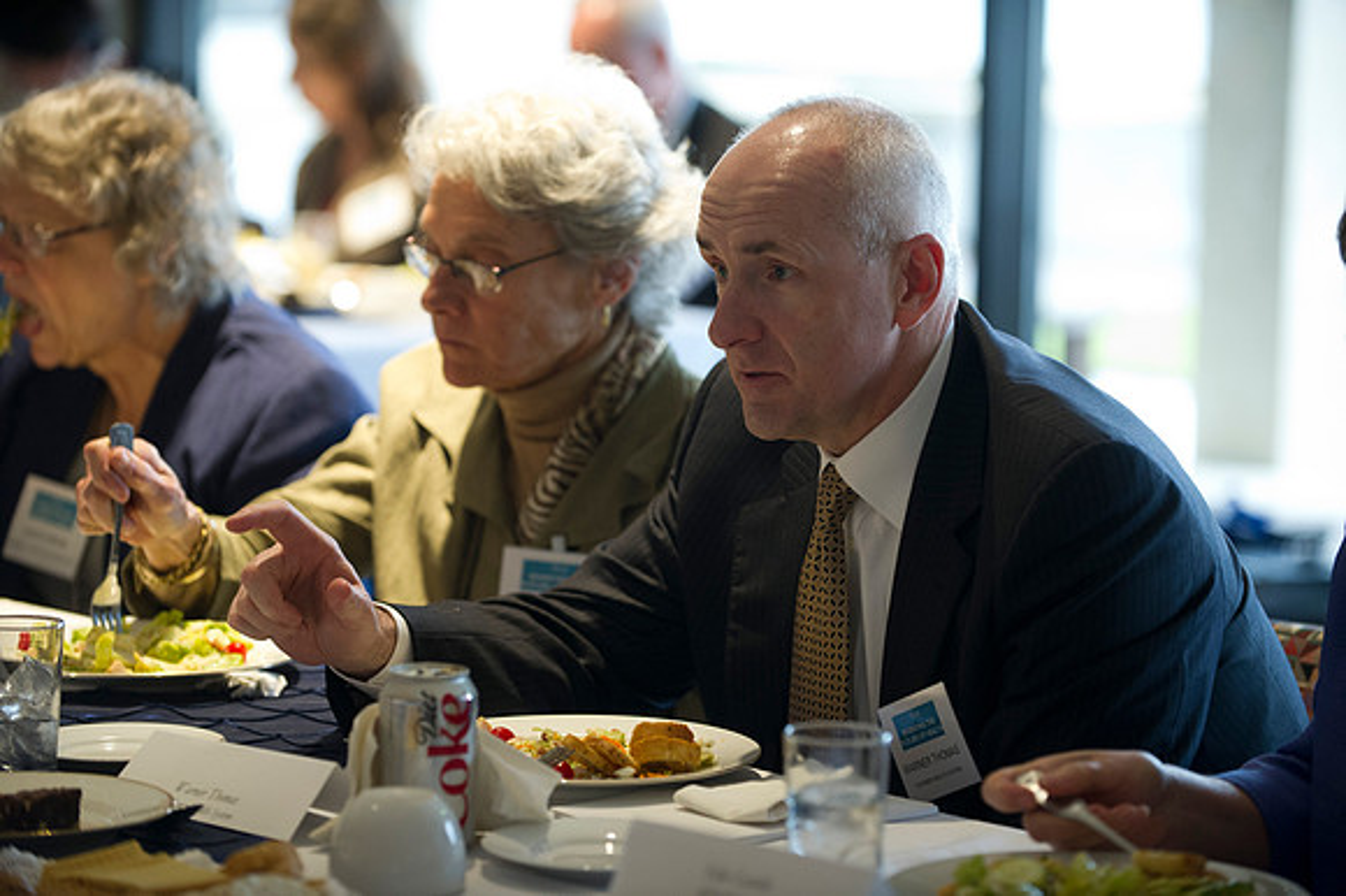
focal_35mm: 120
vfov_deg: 11.4
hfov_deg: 17.1
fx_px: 4484
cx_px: 673
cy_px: 448
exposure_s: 1/60
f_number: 2.8
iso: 2500
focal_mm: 120
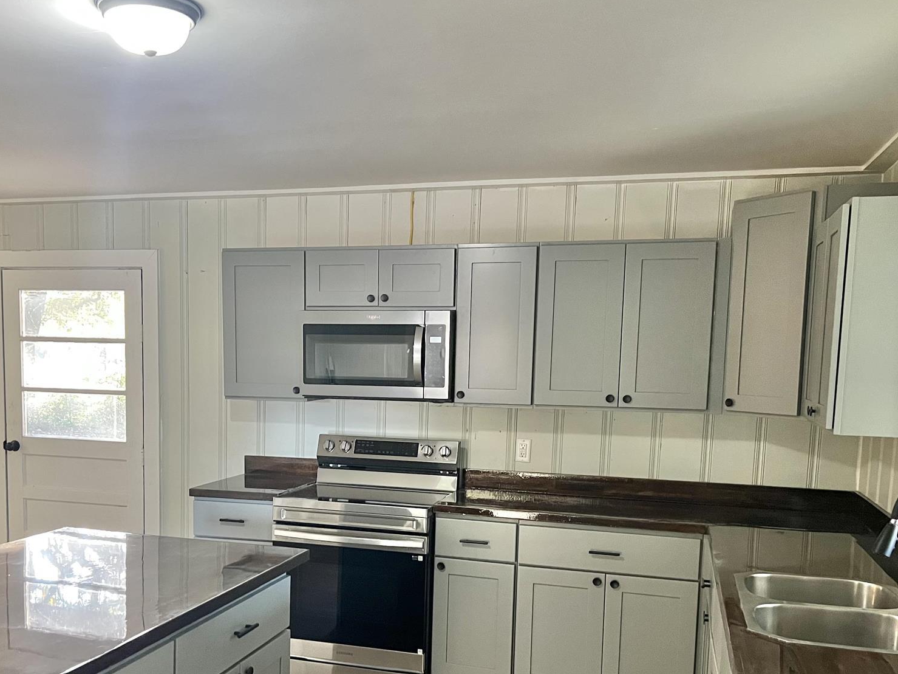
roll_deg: -1.0
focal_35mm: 36
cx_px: 373
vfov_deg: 39.2
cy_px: 451
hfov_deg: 51.1
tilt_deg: -6.2
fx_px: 934
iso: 400
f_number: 1.5
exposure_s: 1/60
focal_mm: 5.7
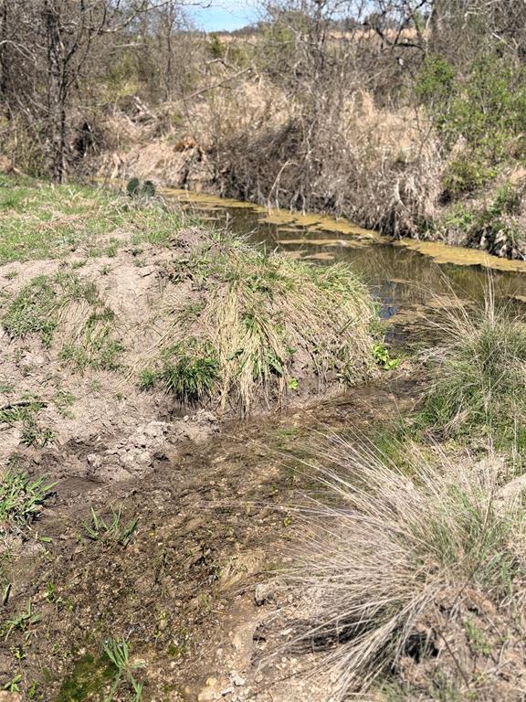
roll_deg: +0.2
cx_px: 263
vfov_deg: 39.7
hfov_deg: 30.3
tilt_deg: -15.4
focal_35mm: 48
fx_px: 972
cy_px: 351
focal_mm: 6.76
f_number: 1.78
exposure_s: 1/5208
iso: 64
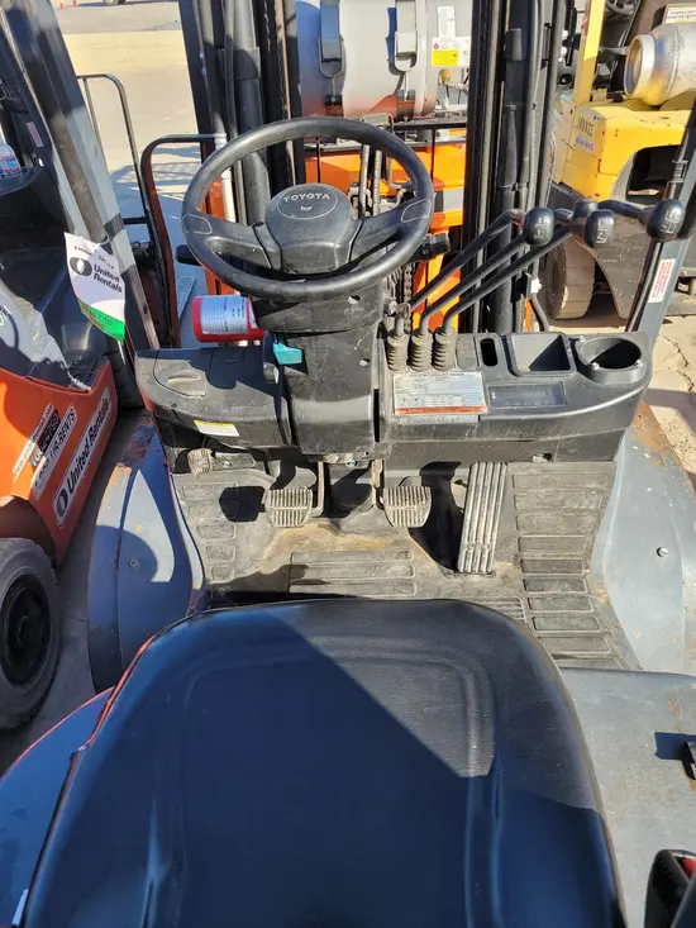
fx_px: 697
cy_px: 464
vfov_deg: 67.3
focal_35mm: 26
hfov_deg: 53.1
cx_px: 348
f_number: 1.8
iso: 40
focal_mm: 5.4
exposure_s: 1/692
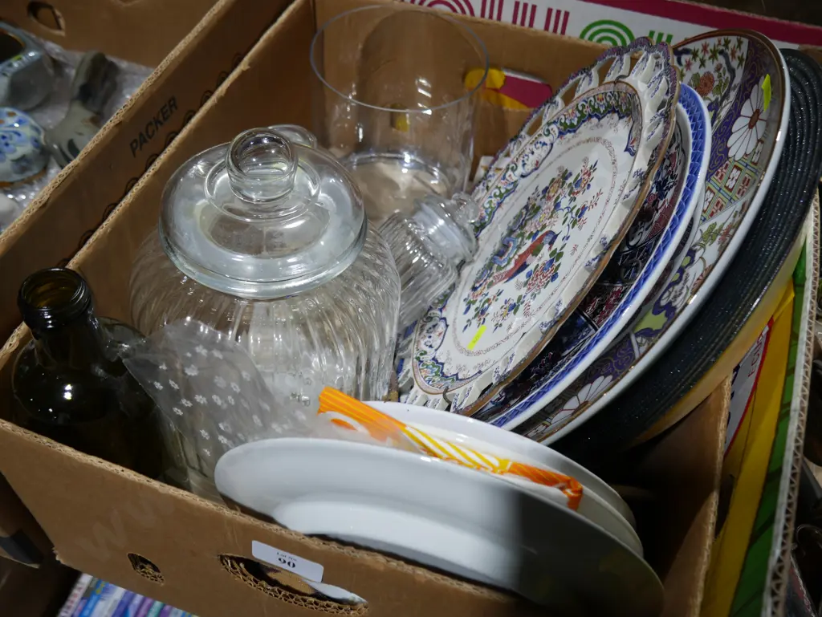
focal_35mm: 32
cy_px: 308
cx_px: 411
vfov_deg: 44.2
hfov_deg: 56.8
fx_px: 760
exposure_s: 1/100
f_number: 4
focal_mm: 16
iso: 200
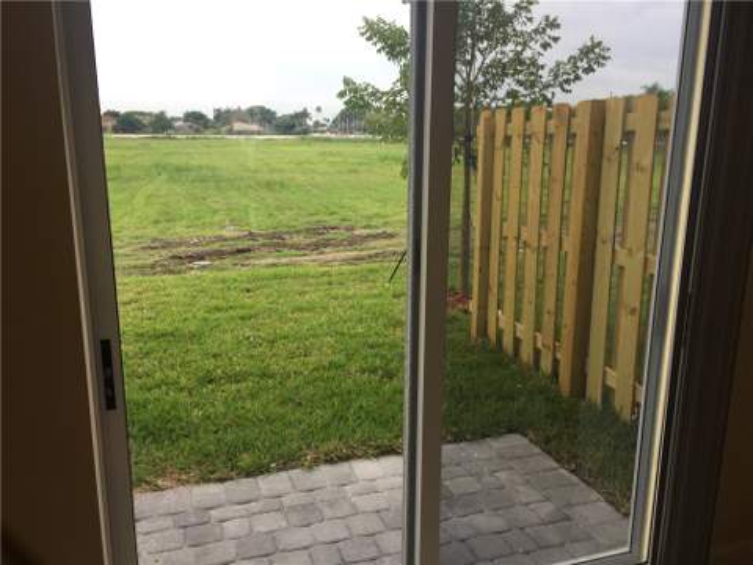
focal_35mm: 29
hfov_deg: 61.7
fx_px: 631
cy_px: 282
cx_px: 376
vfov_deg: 48.2
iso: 32
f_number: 2.2
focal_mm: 4.15
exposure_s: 1/124
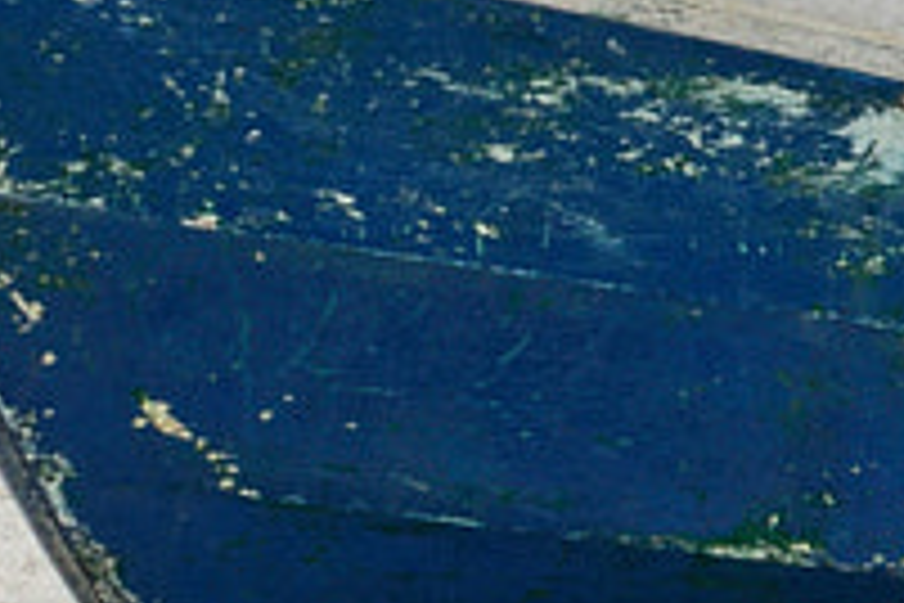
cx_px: 2361
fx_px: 8386
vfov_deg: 4.1
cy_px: -22
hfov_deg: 5.9
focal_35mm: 334
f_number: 14
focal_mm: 28
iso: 200
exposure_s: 1/200
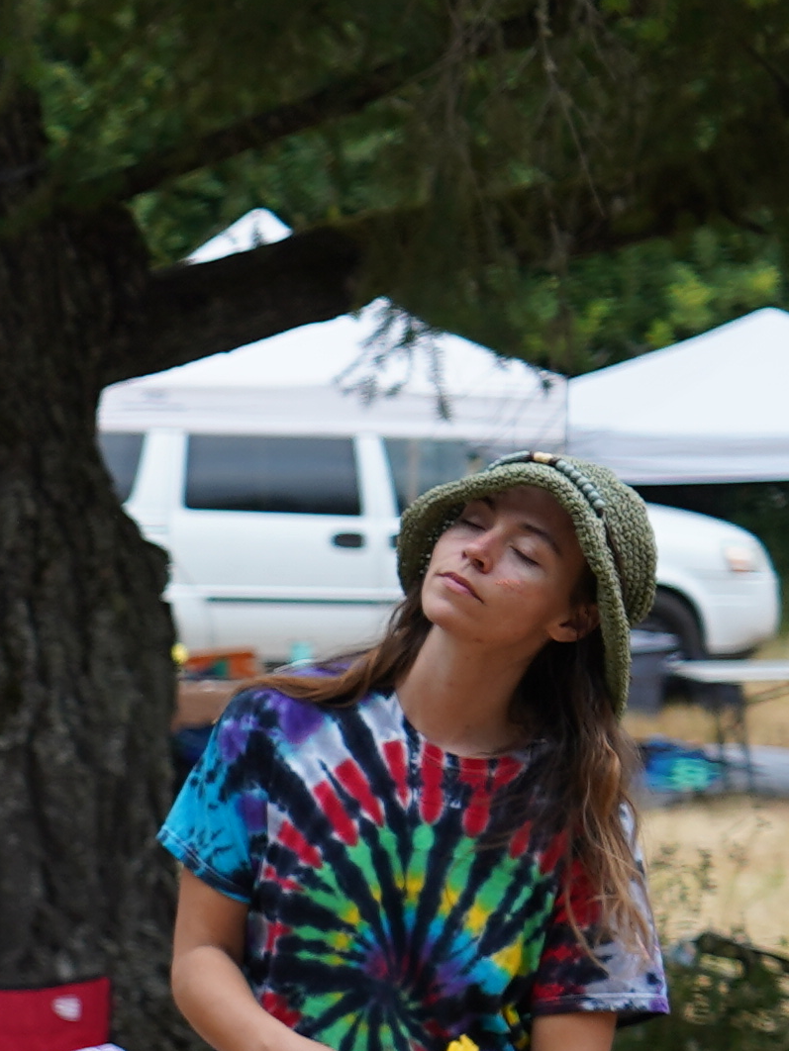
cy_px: 1024
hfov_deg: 4.5
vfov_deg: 6.3
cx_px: -1642
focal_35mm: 315
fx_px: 9569
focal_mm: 58
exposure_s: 1/160
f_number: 4
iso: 200
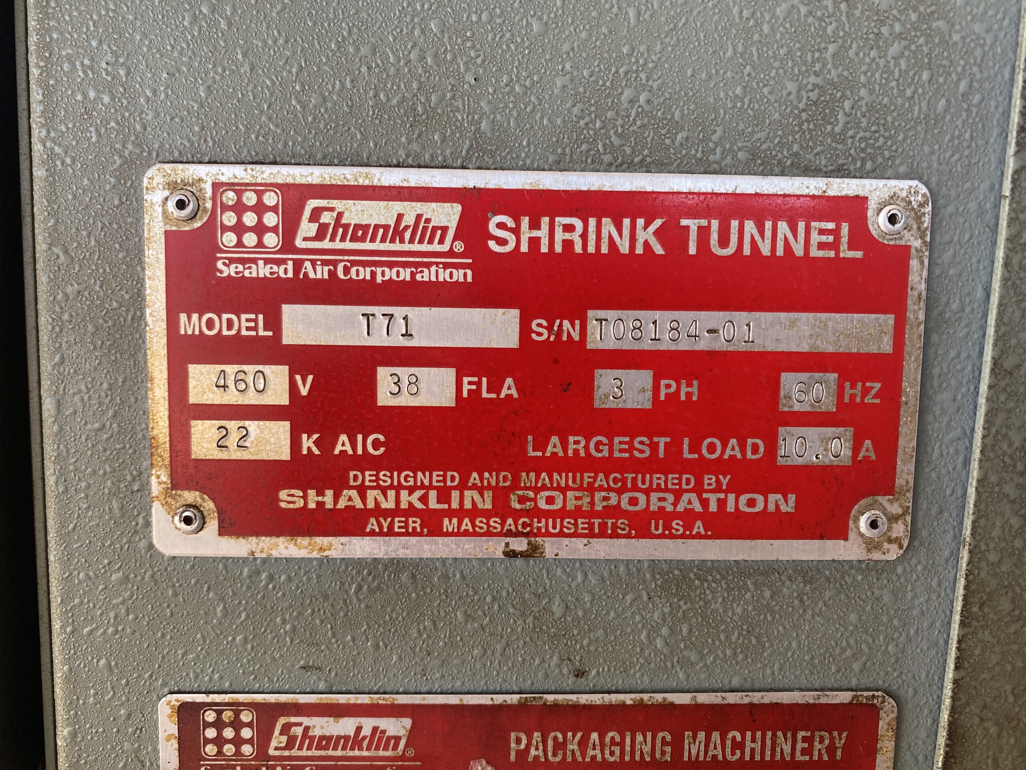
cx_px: 513
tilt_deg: -7.1
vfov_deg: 53.1
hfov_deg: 67.3
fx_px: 771
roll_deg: -0.8
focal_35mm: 26
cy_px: 385
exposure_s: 1/121
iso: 50
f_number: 1.8
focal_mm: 4.25
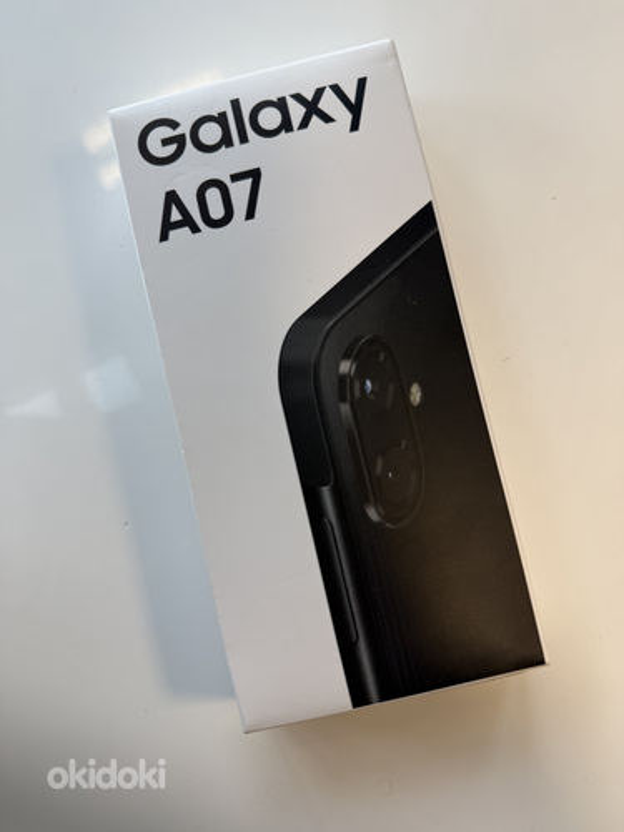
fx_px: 577
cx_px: 312
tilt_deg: -86.4
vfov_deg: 71.6
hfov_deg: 56.8
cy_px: 416
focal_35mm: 24
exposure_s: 1/100
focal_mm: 6.76
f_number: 1.78
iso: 100
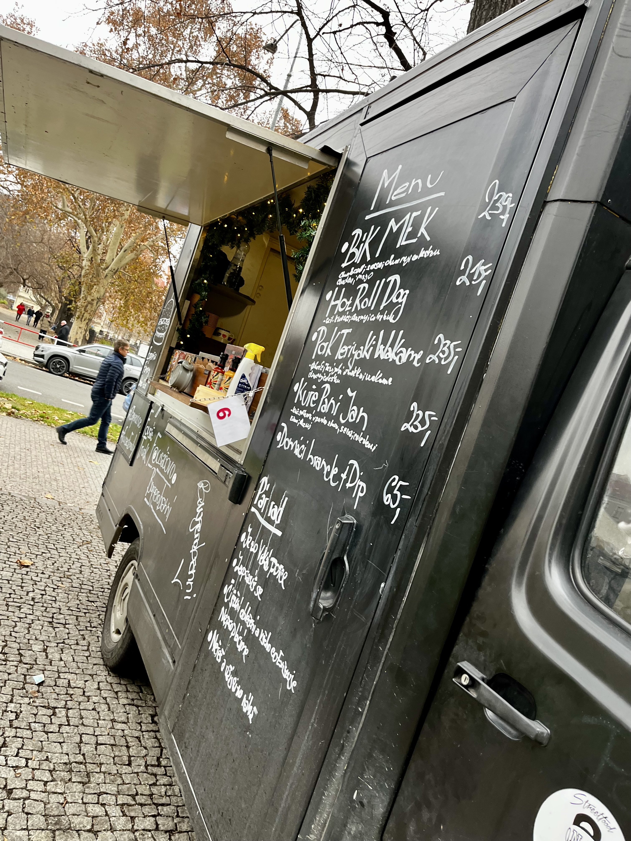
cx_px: 316
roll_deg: -18.8
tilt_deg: -1.1
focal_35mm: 26
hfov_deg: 53.1
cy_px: 420
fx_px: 632
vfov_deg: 67.3
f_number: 1.6
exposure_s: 1/100
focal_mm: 5.1
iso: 125
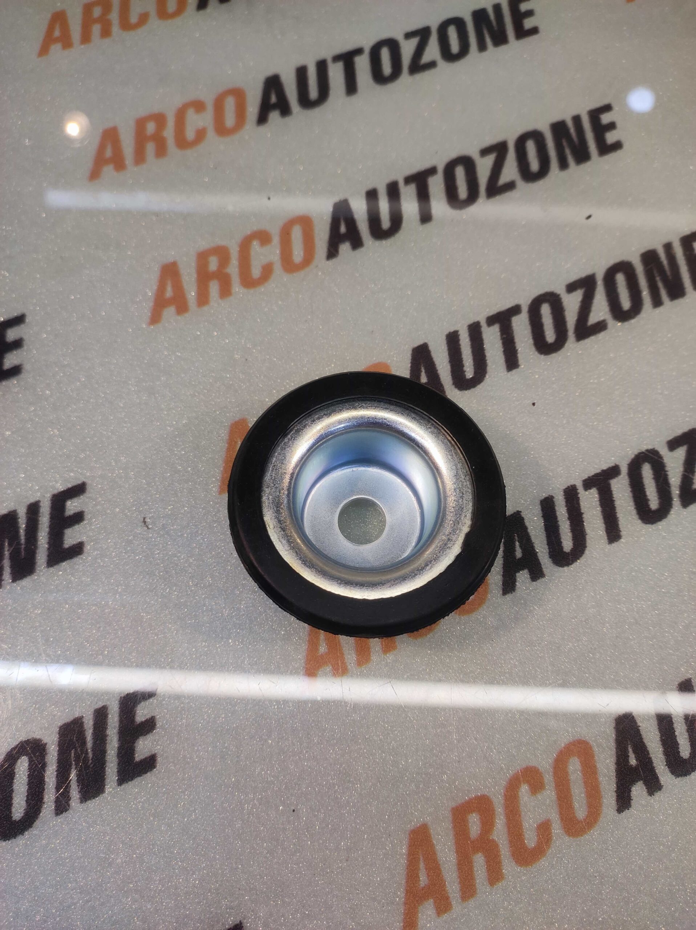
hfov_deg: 74.7
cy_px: 465
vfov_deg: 91.1
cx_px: 348
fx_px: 456
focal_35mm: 17
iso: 107
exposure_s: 1/50
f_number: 1.79
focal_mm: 4.74
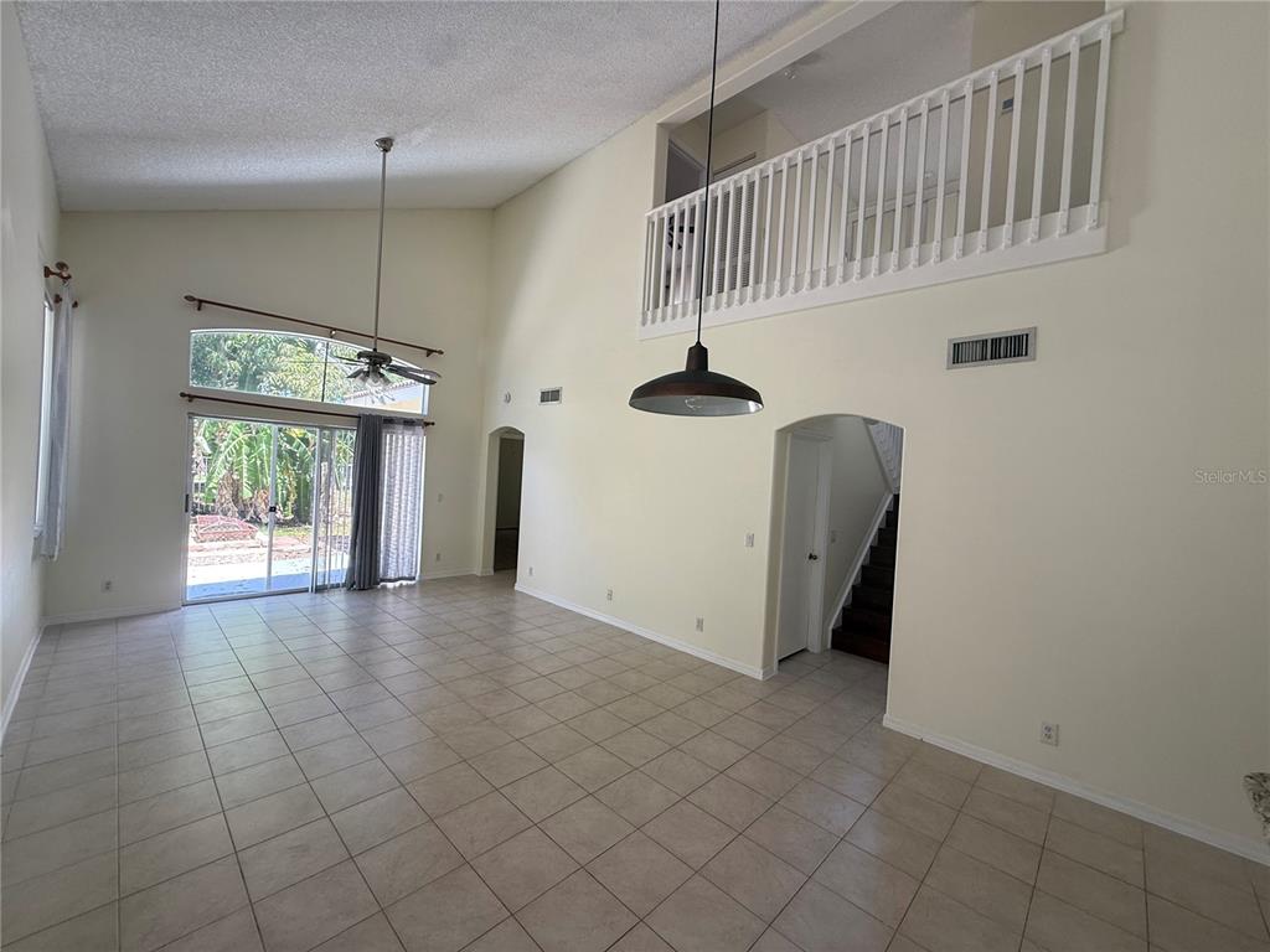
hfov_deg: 102.1
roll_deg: -3.9
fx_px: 514
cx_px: 635
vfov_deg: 85.7
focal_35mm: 14
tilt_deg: +0.4
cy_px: 476
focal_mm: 2.22
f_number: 2.2
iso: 80
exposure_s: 1/99
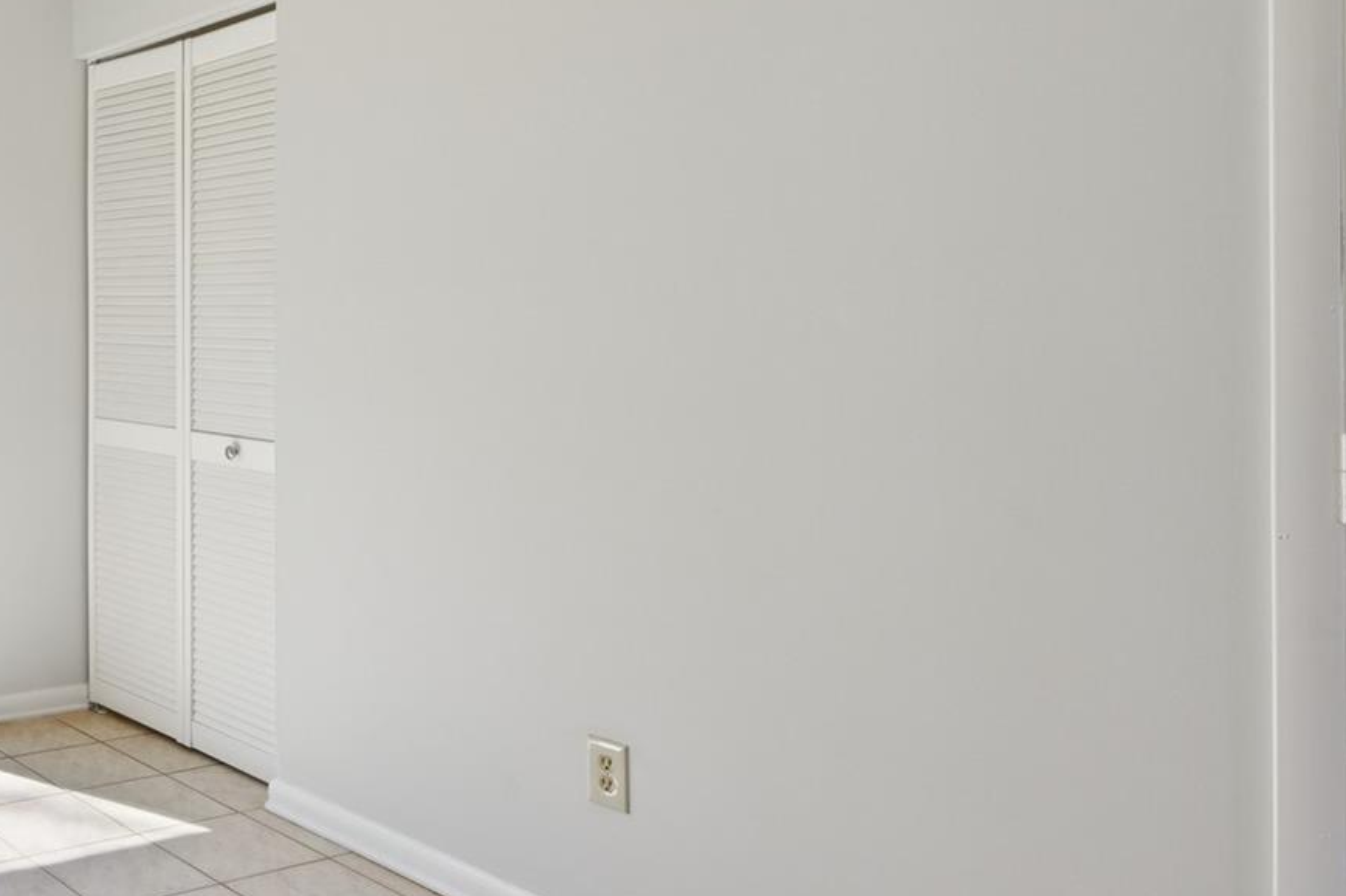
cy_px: 323
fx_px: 1278
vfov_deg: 38.4
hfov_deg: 44.5
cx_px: -82
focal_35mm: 34
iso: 100
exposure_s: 1/40
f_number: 8
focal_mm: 14.5
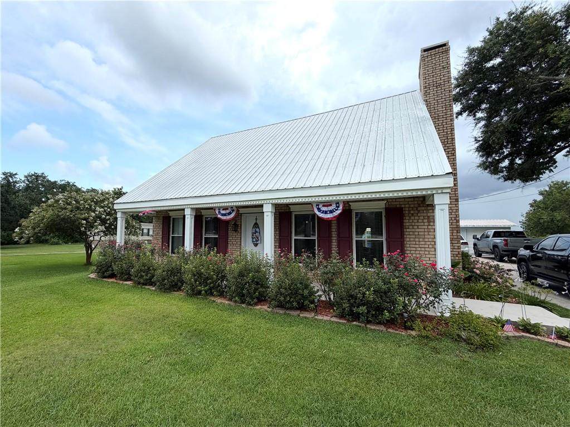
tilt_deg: +5.4
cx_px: 285
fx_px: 231
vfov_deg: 85.7
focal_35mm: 14
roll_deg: -0.2
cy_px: 214
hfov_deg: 102.1
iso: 40
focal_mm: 2.22
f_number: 2.2
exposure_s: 1/751
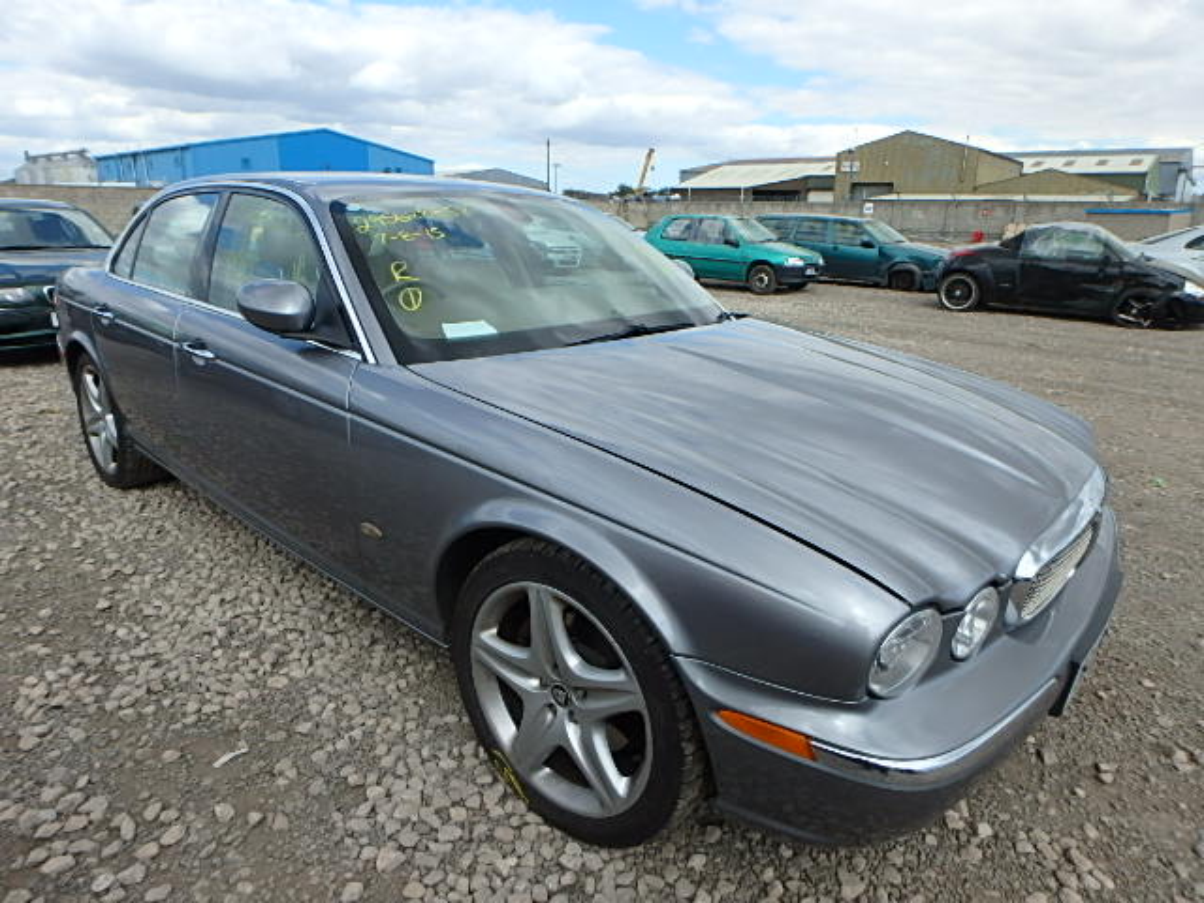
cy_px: 452
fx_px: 730
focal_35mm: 21
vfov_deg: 63.4
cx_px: 602
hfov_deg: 79.0
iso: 125
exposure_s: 1/800
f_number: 3.5
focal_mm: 3.7
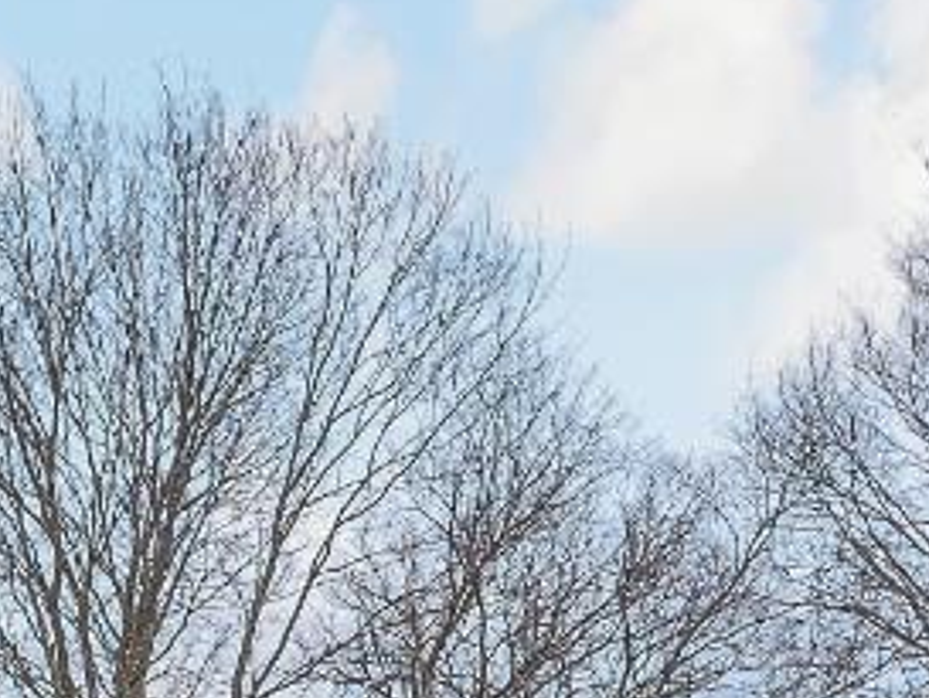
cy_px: 1129
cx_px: -204
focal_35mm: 77
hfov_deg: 23.1
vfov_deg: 16.9
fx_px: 2067
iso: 200
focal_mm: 7
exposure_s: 1/100
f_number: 7.1
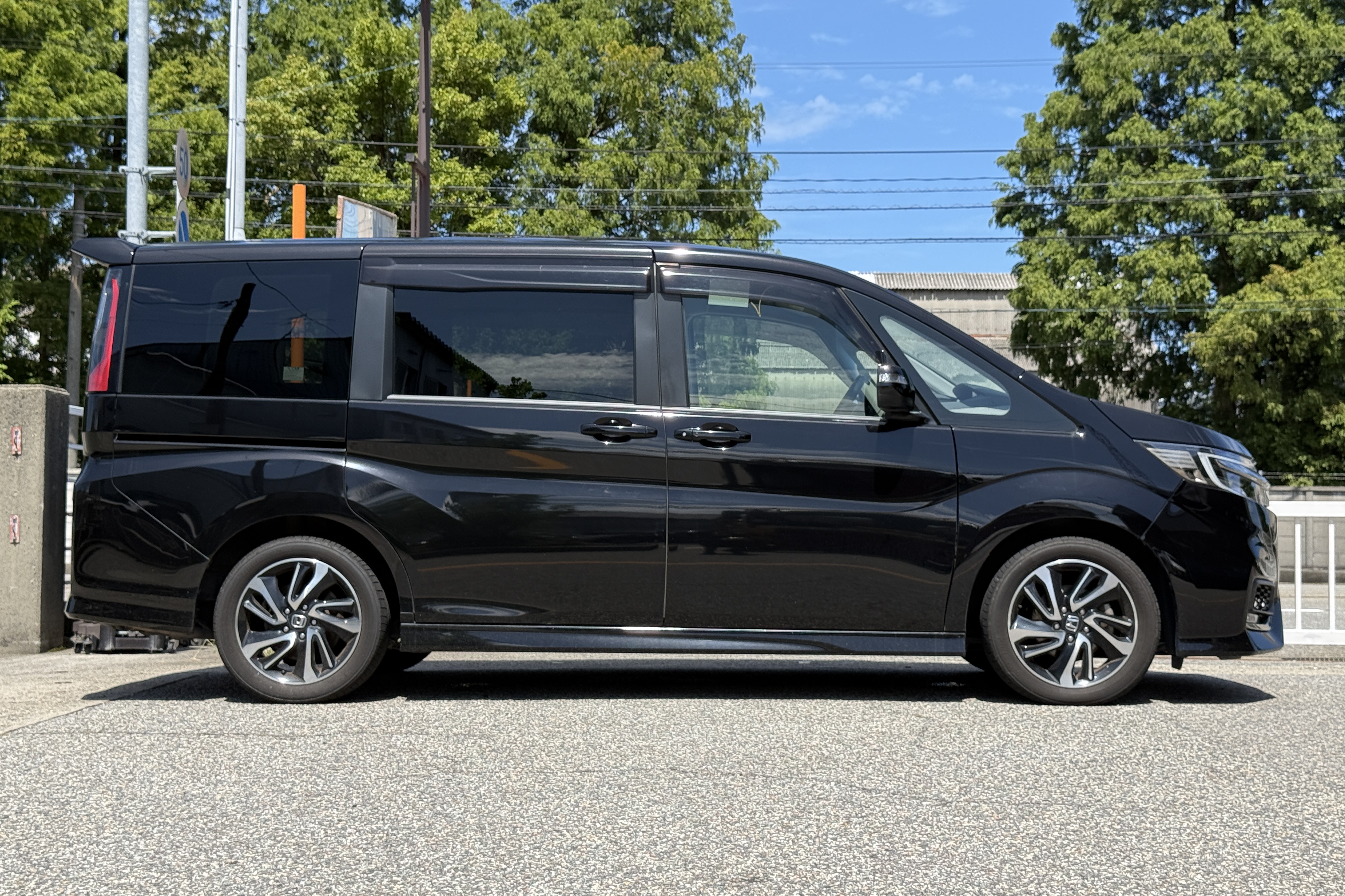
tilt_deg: +2.8
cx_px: 672
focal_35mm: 50
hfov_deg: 39.6
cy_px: 440
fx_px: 1868
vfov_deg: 27.0
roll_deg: -0.4
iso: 64
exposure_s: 1/2865
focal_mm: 6.76
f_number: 1.78
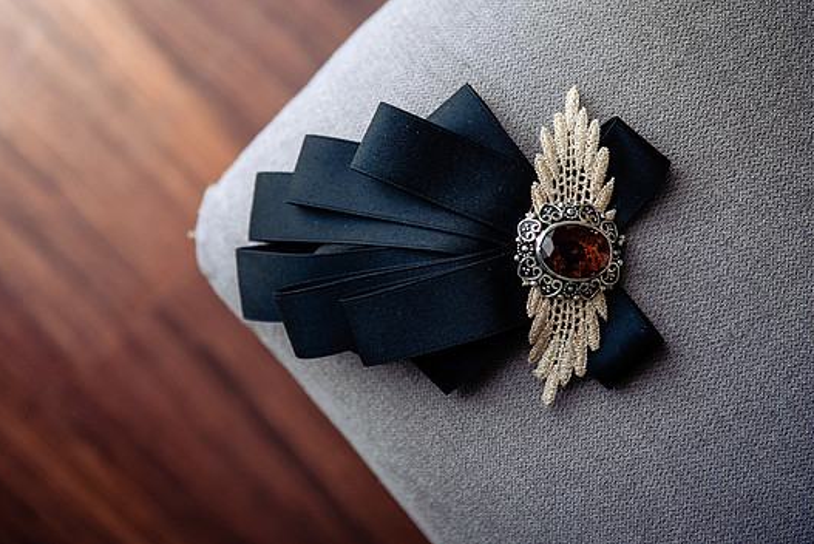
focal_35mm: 77
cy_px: 248
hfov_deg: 26.3
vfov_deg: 17.7
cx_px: 385
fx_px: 1742
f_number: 4
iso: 1250
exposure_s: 1/160
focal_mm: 70
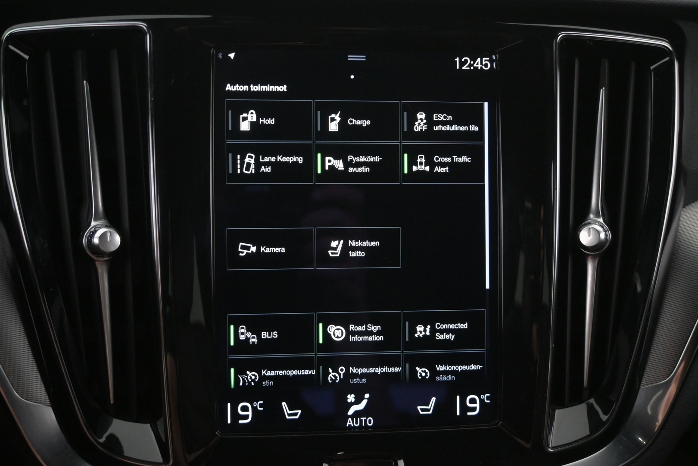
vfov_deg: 35.5
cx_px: 349
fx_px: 727
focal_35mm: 38
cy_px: 233
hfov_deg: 51.3
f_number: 4.2
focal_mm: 25
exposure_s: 1/40
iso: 3600
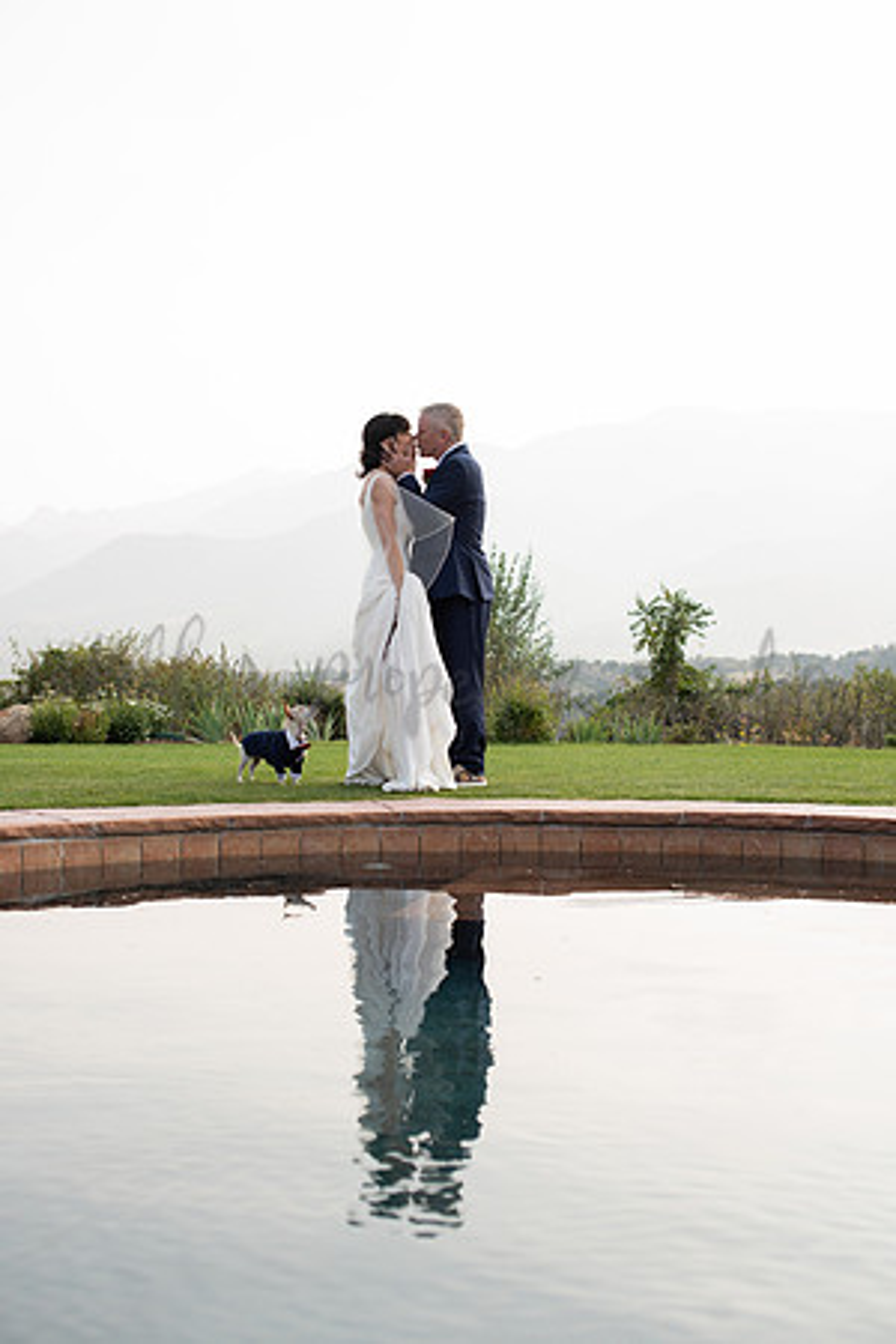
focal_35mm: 50
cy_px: 672
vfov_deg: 39.6
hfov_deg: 27.0
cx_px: 448
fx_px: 1867
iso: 160
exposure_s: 1/500
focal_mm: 50
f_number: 4
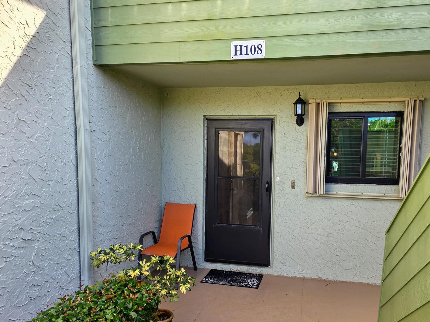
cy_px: 179
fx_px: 323
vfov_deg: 53.0
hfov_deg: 67.0
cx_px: 242
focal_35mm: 26
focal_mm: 6.3
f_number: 1.7
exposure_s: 1/359
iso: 32
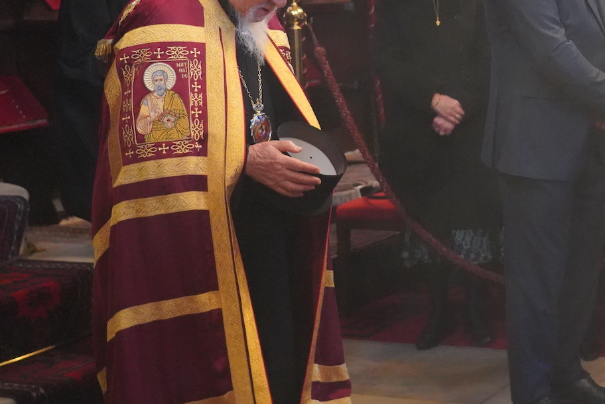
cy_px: 90
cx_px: 594
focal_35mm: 80
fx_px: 1344
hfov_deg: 24.3
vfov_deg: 17.0
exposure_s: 1/160
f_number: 4
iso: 12800
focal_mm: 38
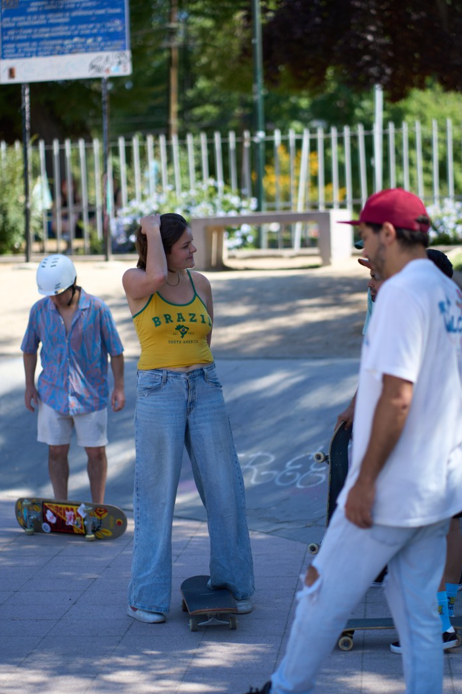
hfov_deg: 14.7
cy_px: 349
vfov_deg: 21.9
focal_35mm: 93
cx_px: 245
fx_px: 1790
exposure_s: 1/1250
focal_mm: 85
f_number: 2
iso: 100
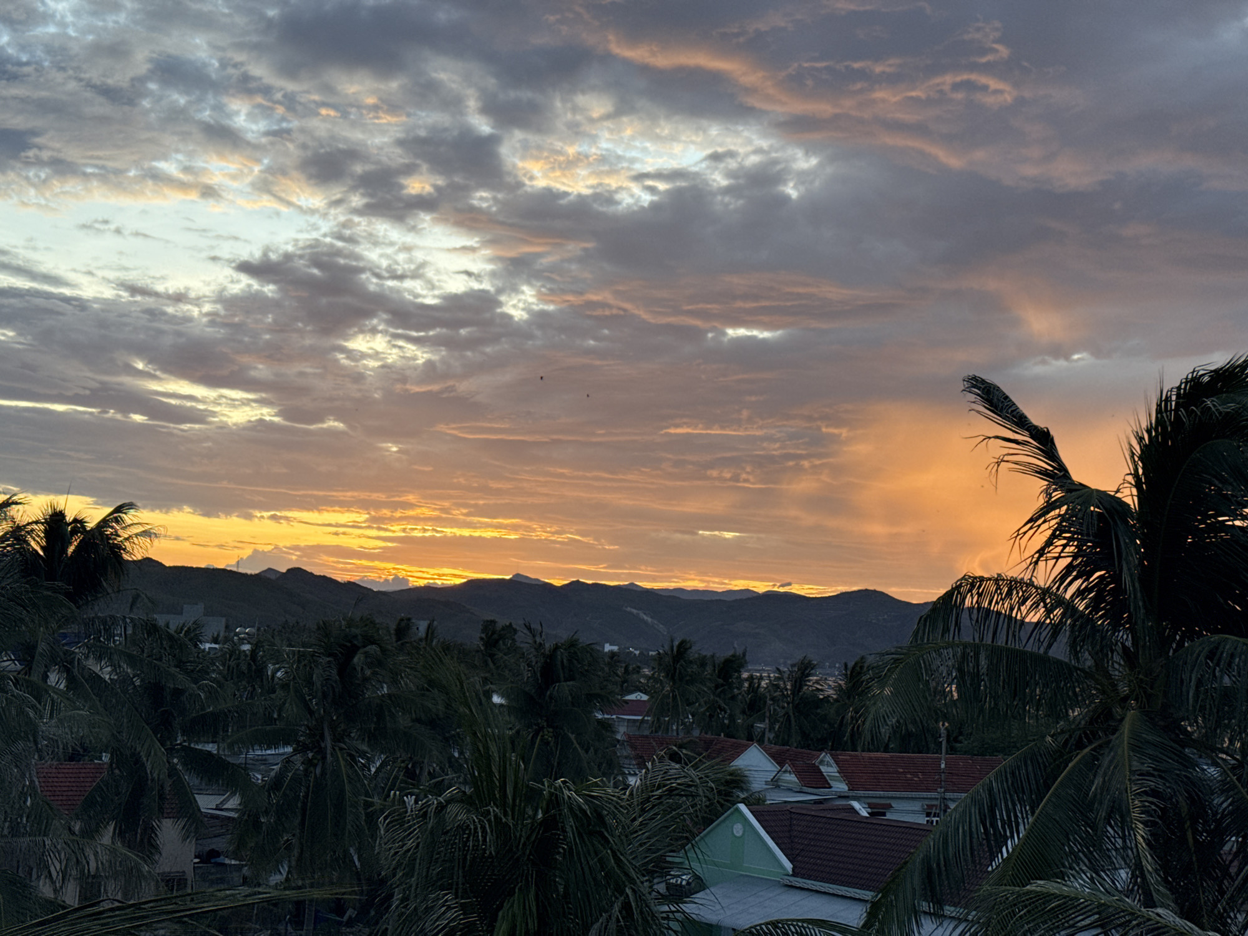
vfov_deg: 30.3
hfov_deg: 39.7
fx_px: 1731
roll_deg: -3.9
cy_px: 468
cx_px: 624
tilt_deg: +6.3
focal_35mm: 48
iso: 64
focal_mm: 6.76
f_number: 1.78
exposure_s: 1/278
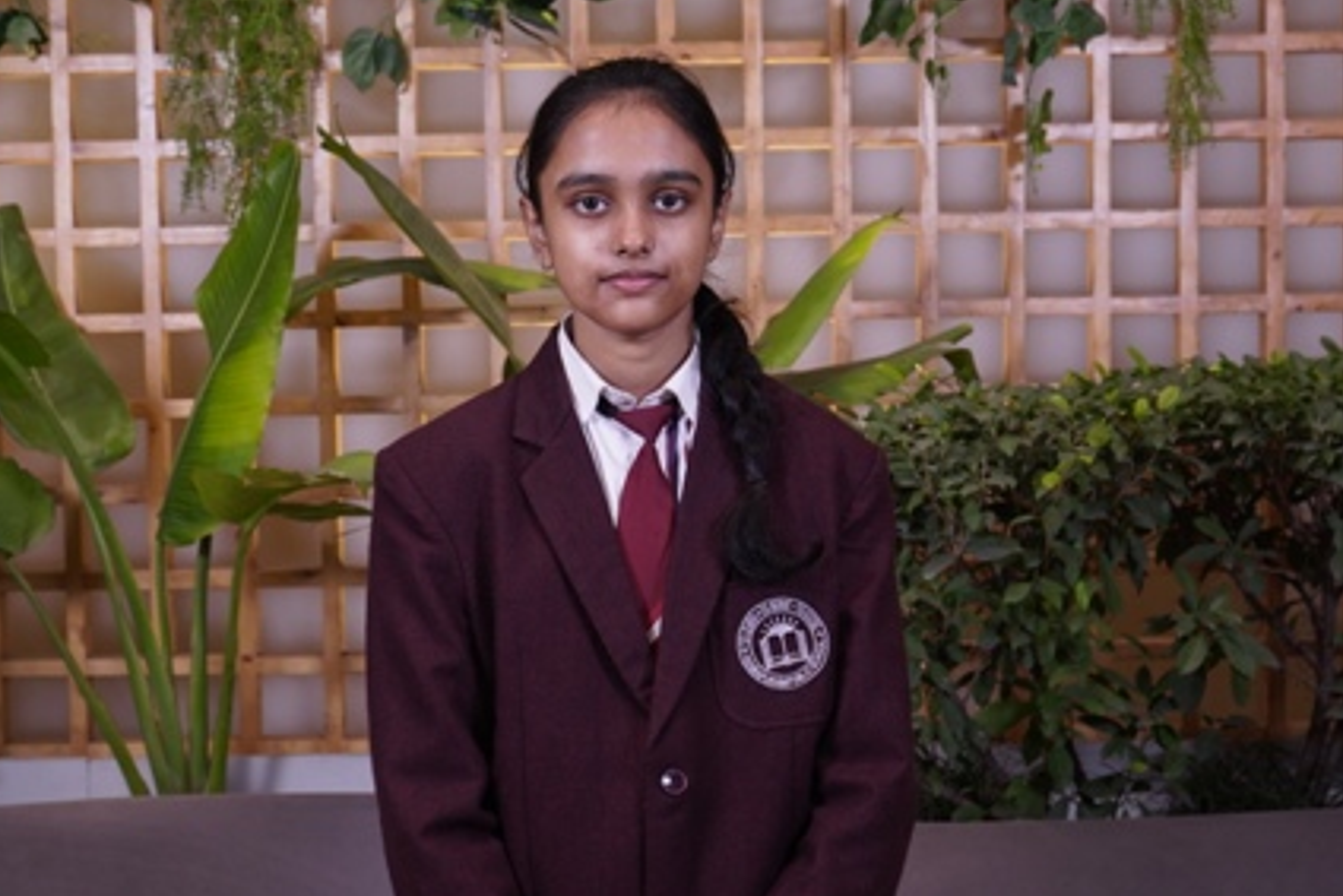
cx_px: 637
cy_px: 448
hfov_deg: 35.0
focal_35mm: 57
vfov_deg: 23.8
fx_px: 2127
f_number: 5
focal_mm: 36
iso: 640
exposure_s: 1/125
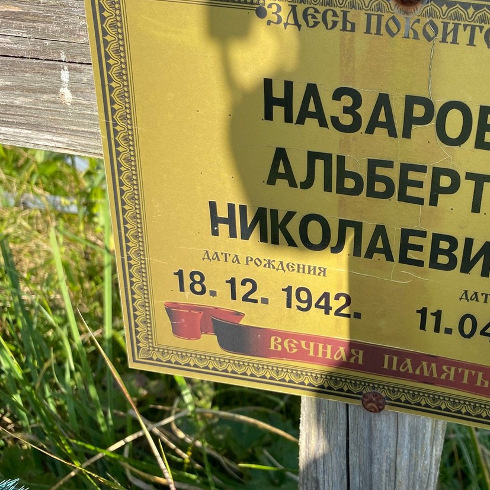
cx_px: 404
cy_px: 244
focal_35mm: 40
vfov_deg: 41.9
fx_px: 641
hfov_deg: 39.9
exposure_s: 1/898
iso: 32
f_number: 1.8
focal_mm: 4.25
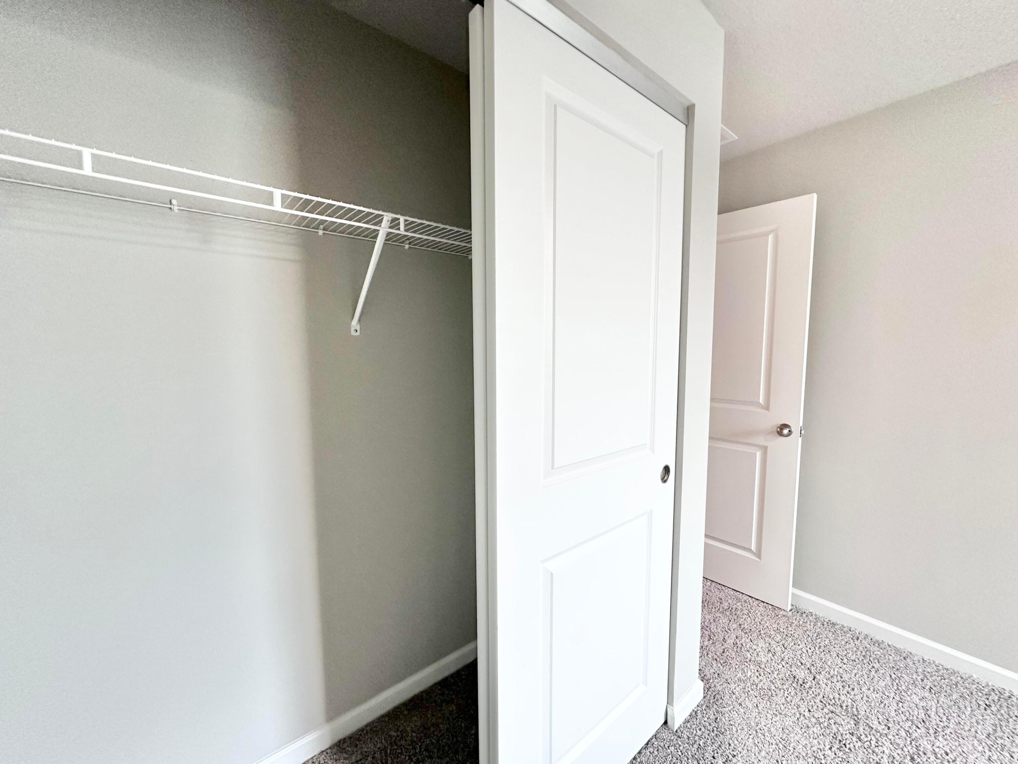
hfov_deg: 102.1
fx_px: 412
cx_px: 509
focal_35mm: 14
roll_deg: +1.0
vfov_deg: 85.7
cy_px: 382
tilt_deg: -4.3
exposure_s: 1/120
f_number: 2.2
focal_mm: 2.22
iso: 200
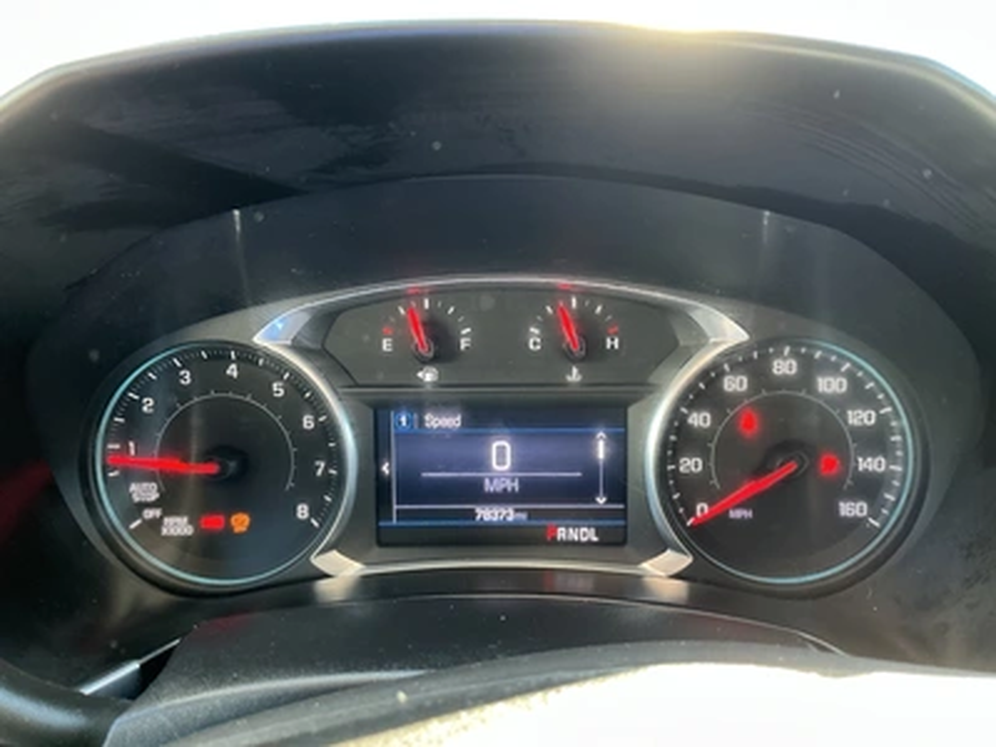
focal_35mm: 28
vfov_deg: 49.7
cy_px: 374
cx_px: 498
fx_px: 806
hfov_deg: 63.4
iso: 125
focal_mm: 3
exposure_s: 1/60
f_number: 1.8
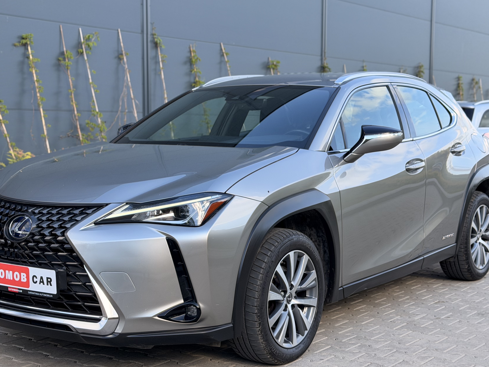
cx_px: 222
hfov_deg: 33.2
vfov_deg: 25.2
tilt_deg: -5.0
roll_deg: +0.0
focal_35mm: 58
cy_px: 194
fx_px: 819
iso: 80
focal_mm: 6.76
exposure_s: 1/1100
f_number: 1.78
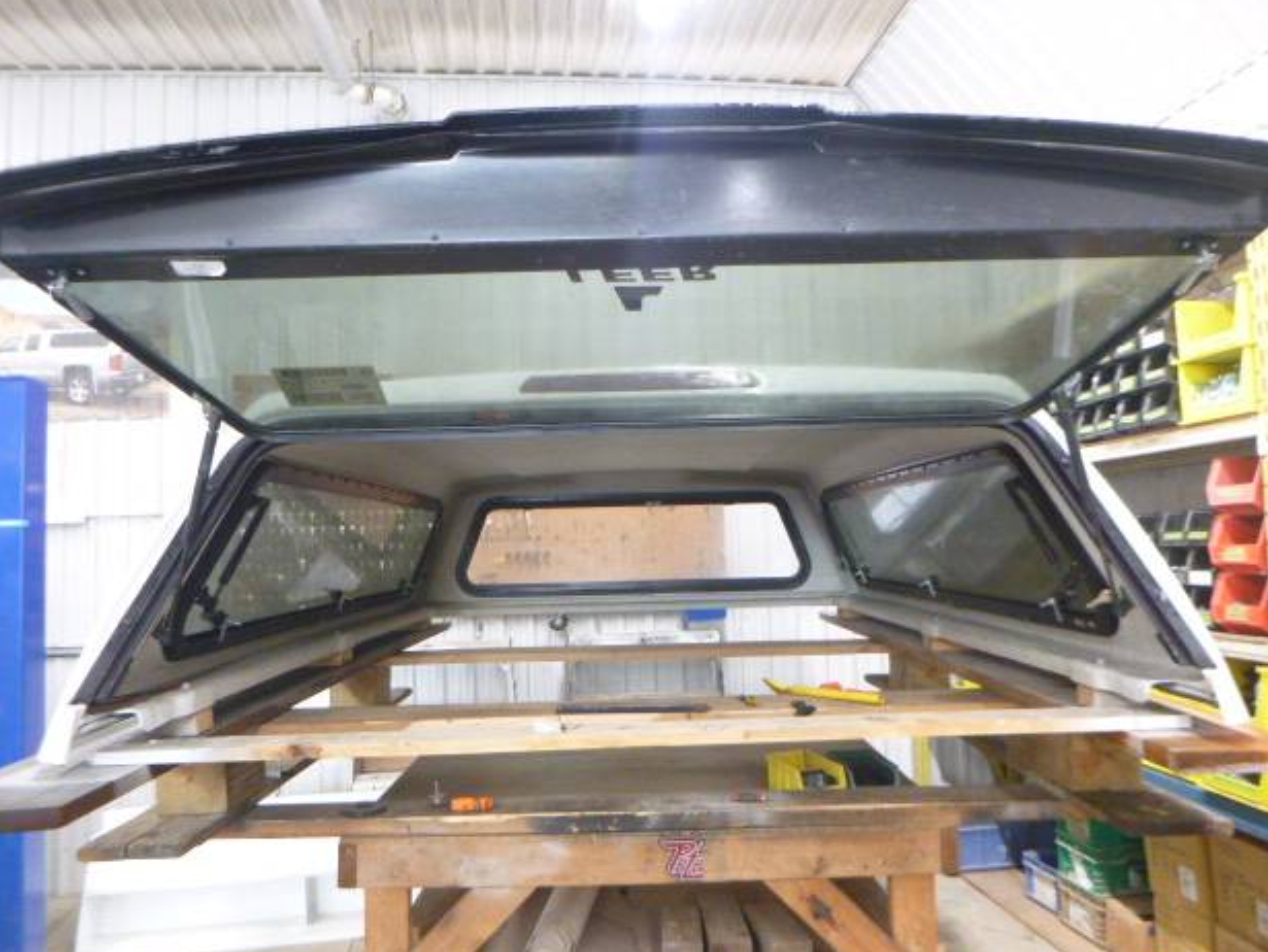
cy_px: 482
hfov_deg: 67.3
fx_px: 953
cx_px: 641
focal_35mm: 26
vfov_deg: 53.1
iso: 400
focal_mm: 4.5
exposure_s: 1/8
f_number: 3.9
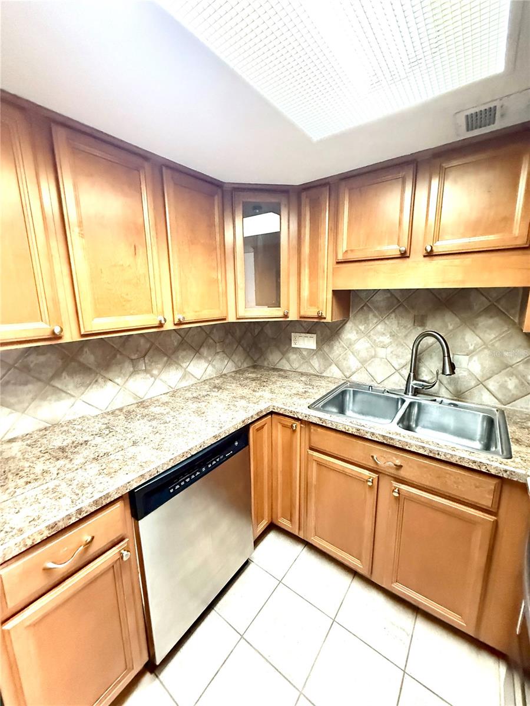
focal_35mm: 14
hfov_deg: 85.7
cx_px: 265
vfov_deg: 102.1
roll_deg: +0.9
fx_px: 286
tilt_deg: -10.7
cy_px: 353
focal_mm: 2.22
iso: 800
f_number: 2.2
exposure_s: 1/60
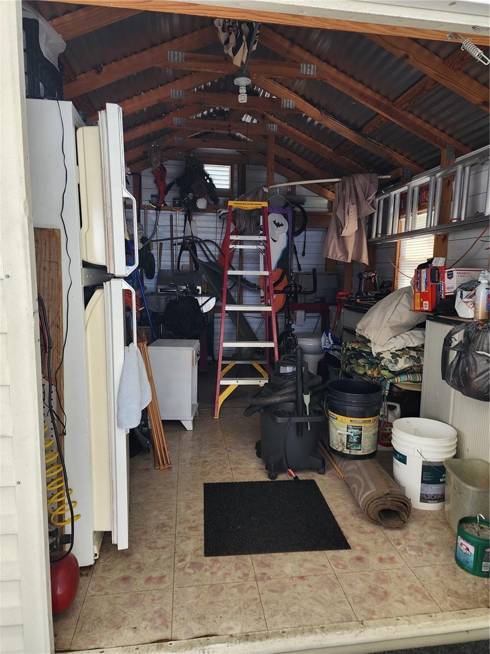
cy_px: 327
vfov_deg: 73.9
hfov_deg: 58.9
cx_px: 245
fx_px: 434
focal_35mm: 23
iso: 64
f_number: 1.8
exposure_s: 1/180
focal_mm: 6.4
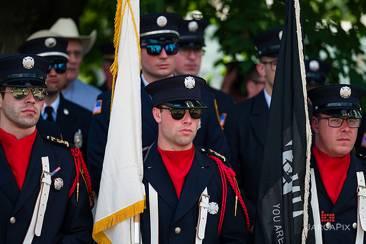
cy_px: 122
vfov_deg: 6.9
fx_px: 2032
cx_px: 183
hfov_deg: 10.3
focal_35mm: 200
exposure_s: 1/1600
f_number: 3.2
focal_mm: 200
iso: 200
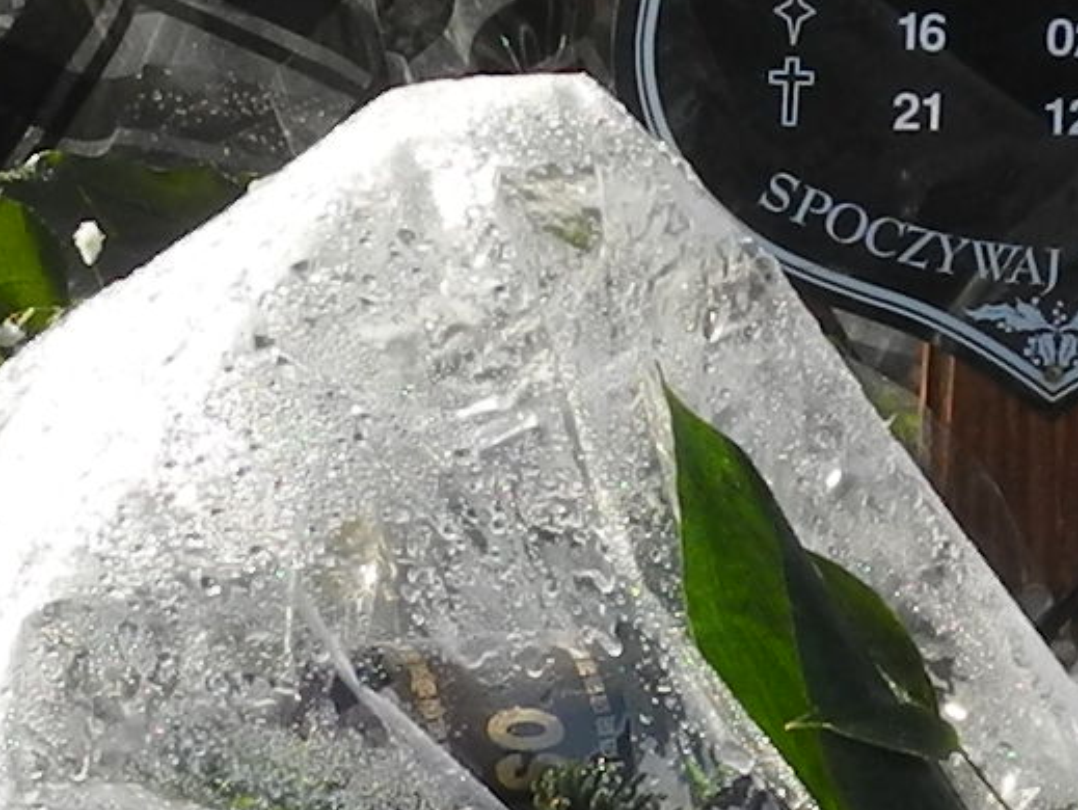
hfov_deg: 6.9
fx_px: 8975
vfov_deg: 5.2
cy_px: 50
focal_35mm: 288
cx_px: 1039
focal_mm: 8.8
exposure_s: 1/800
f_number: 3.2
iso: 100
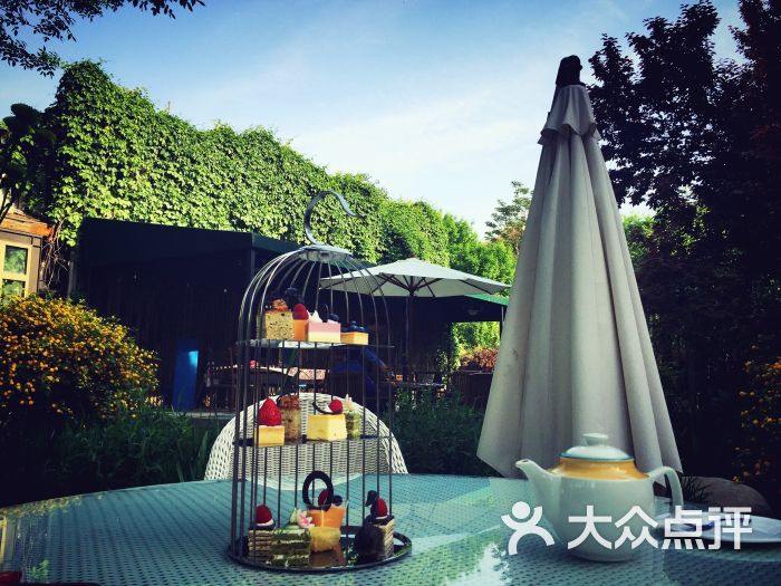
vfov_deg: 48.2
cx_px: 390
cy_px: 293
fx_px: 654
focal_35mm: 29
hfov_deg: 61.7
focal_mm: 4.15
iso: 32
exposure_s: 1/1014
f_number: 2.2
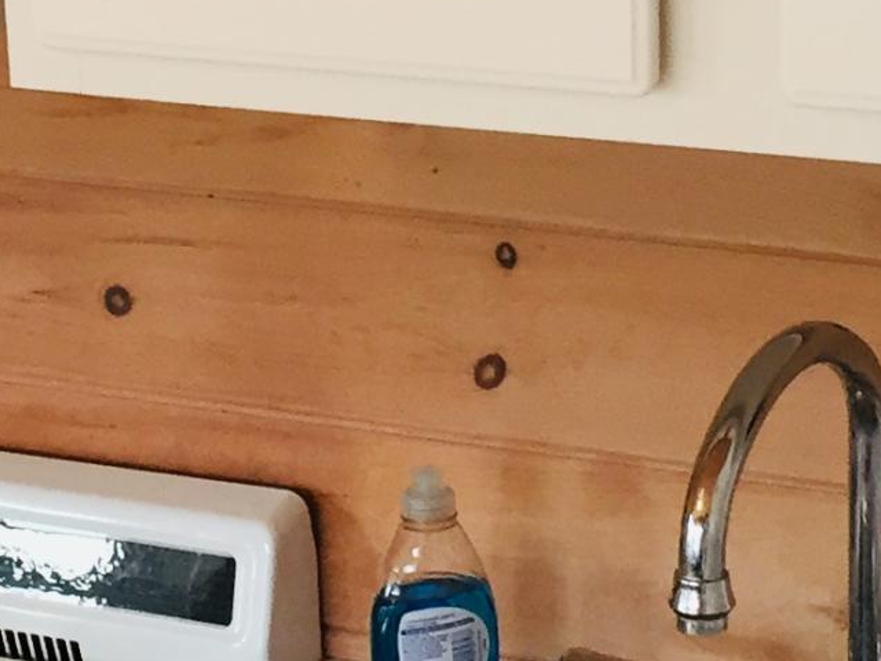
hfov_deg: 14.4
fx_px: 3461
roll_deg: +0.2
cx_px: 205
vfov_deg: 10.9
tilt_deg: -16.7
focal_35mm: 136
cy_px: 340
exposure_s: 1/30
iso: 32
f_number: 2.2
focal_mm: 4.15
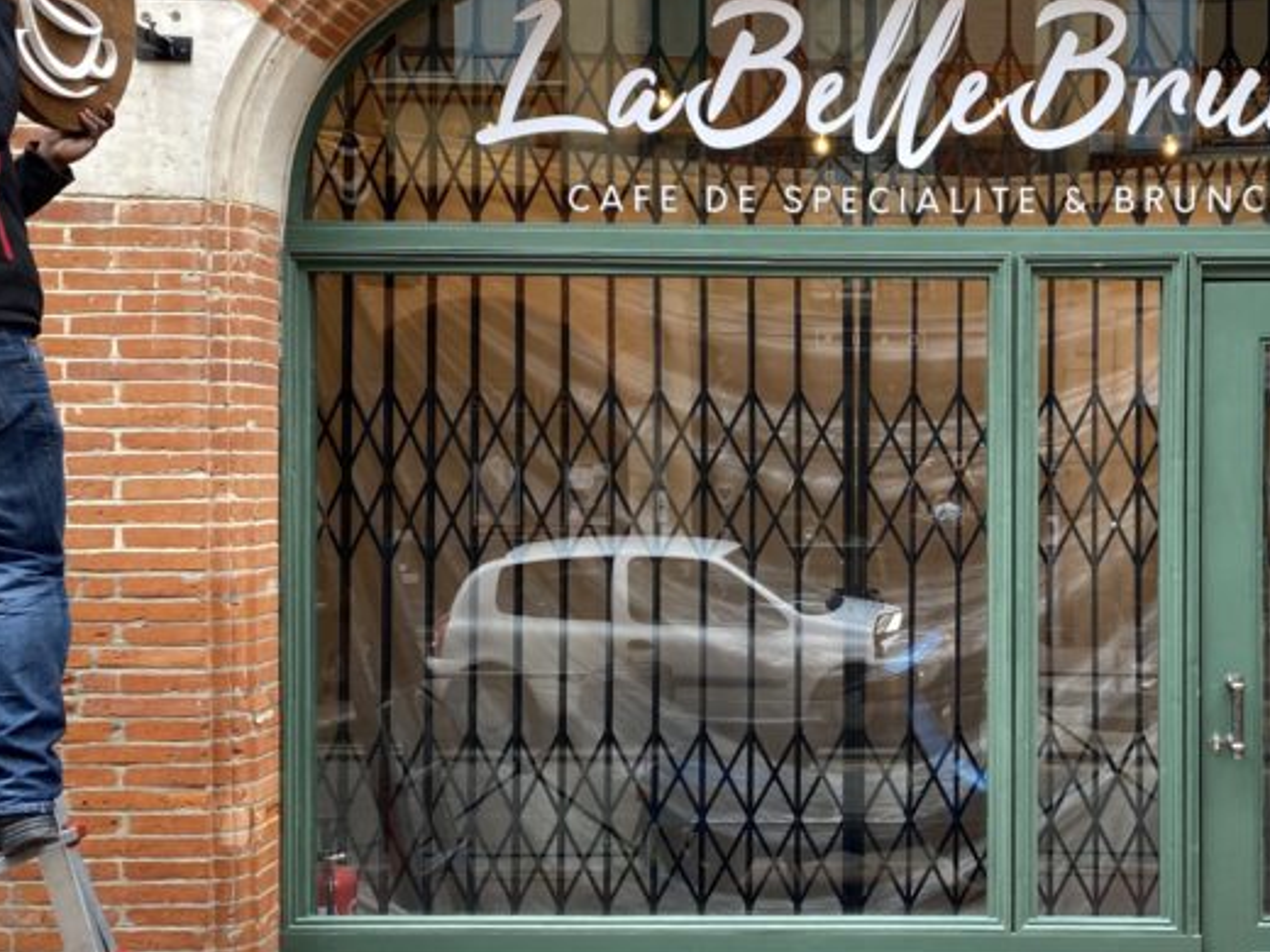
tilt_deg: -0.6
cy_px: 476
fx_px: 1468
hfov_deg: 45.5
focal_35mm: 40
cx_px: 923
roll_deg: -0.5
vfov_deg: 36.0
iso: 64
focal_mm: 4.25
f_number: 1.8
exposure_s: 1/121
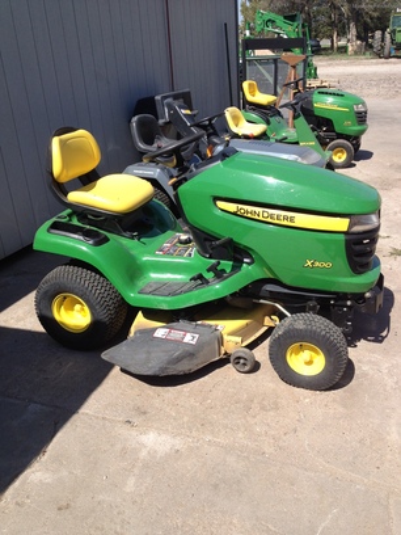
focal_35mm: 35
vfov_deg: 52.6
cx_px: 200
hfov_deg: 40.7
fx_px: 541
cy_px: 268
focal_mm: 4.28
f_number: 2.4
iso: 64
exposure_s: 1/1314
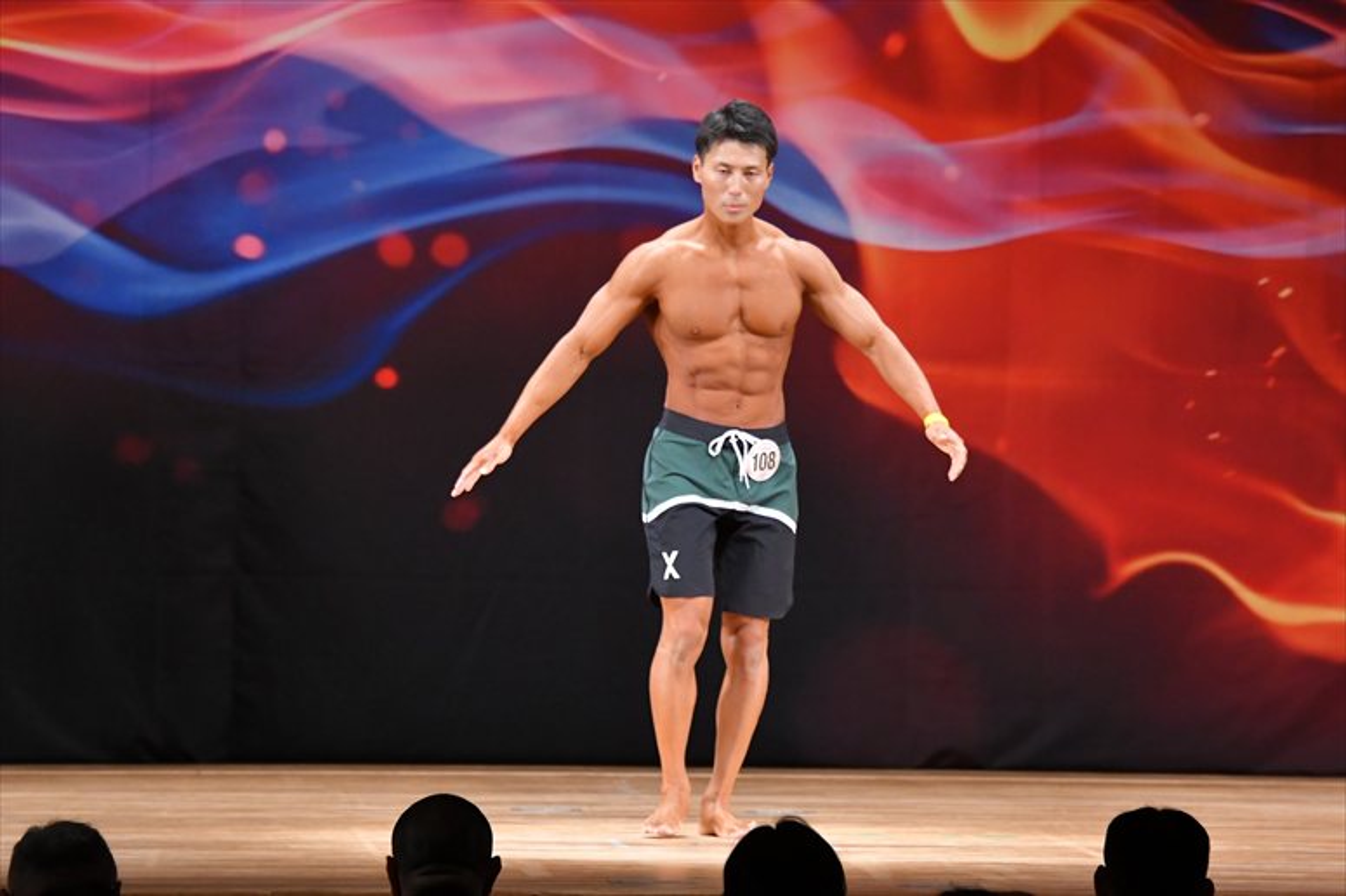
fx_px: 8409
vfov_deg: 6.1
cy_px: 448
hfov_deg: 9.2
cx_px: 673
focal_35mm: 225
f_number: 5.6
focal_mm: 150
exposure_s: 1/400
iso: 3200
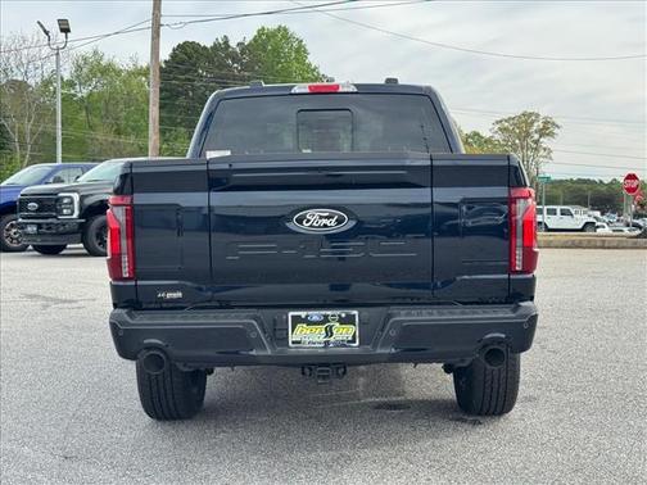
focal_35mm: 48
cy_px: 242
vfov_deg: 30.3
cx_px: 324
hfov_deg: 39.7
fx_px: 897
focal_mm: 6.76
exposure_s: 1/1114
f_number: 1.78
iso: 64
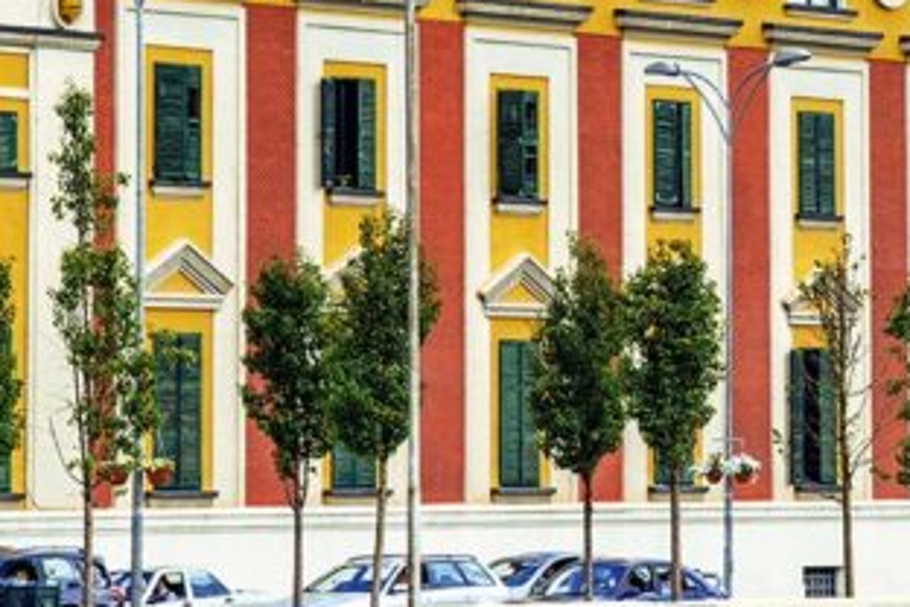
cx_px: 1068
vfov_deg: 4.9
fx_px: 7052
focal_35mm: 279
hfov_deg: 7.3
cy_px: -3
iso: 100
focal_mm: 85
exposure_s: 1/160
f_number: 7.1
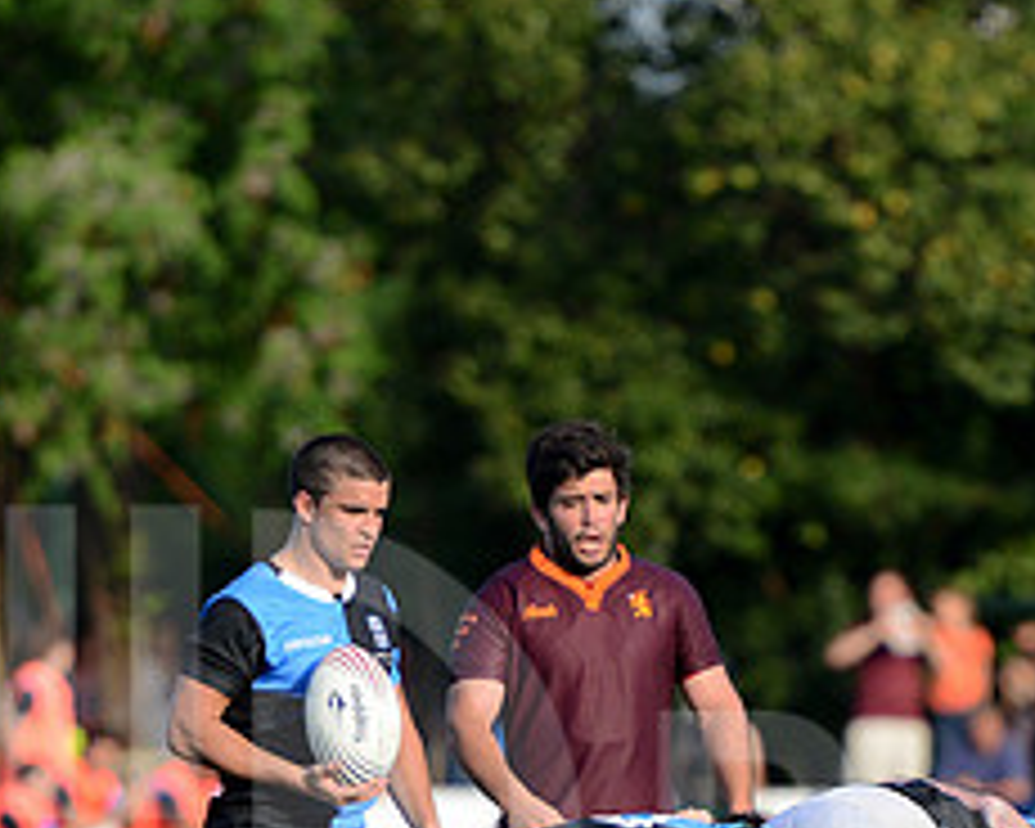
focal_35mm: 461
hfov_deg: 4.2
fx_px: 14121
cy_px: 844
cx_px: 1022
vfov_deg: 3.4
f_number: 2.8
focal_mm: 195
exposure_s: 1/800
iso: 250
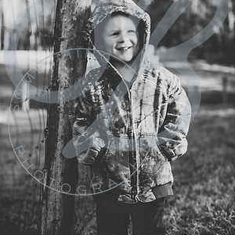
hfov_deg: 19.3
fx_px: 691
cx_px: 117
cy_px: 62
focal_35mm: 90
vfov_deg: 19.2
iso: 100
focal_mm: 70
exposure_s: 1/320
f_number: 2.8
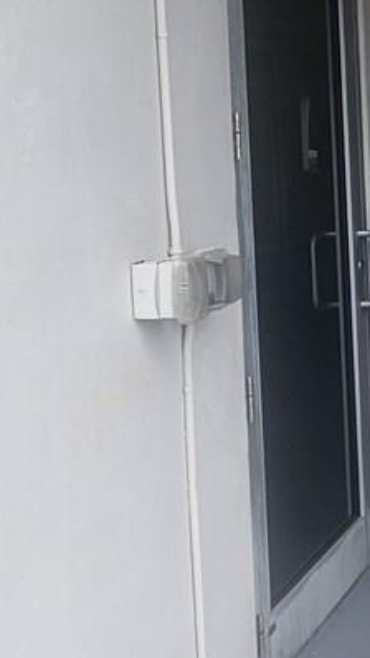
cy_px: 215
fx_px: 994
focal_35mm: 57
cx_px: 786
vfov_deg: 36.2
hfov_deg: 15.6
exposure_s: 1/347
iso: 50
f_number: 2.2
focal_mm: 2.2
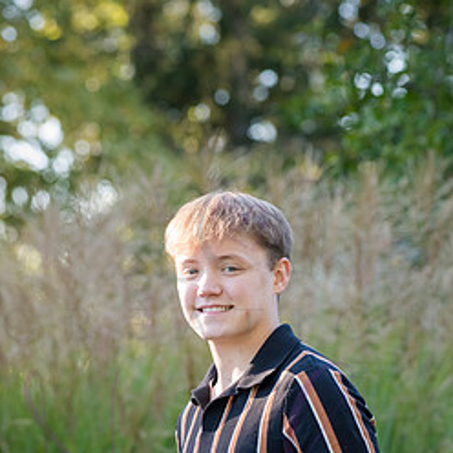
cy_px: 389
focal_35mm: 185
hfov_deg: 9.5
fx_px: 2739
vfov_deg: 9.4
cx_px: 247
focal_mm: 120
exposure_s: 1/320
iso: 800
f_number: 5.6
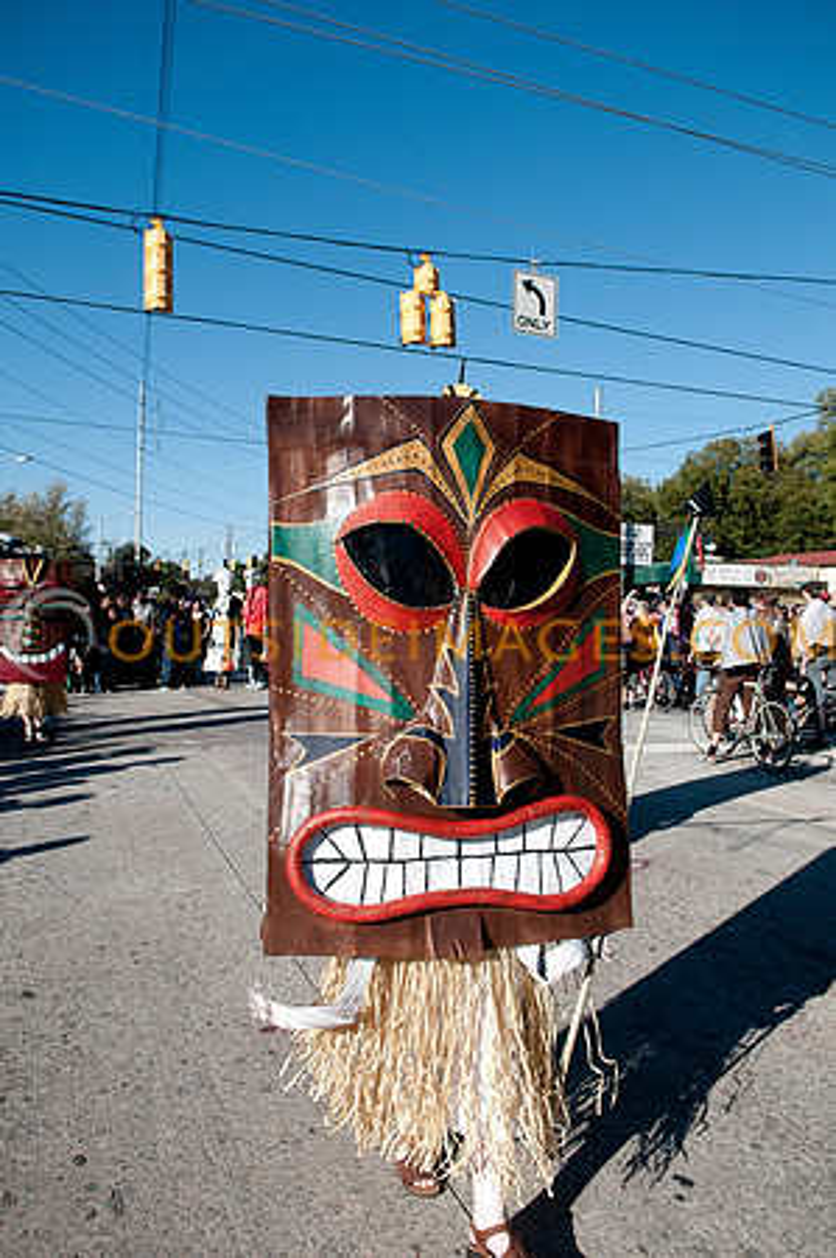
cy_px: 629
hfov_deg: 23.7
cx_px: 418
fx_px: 1990
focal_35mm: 57
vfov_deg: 35.1
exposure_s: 1/2000
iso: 250
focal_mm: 38
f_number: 4
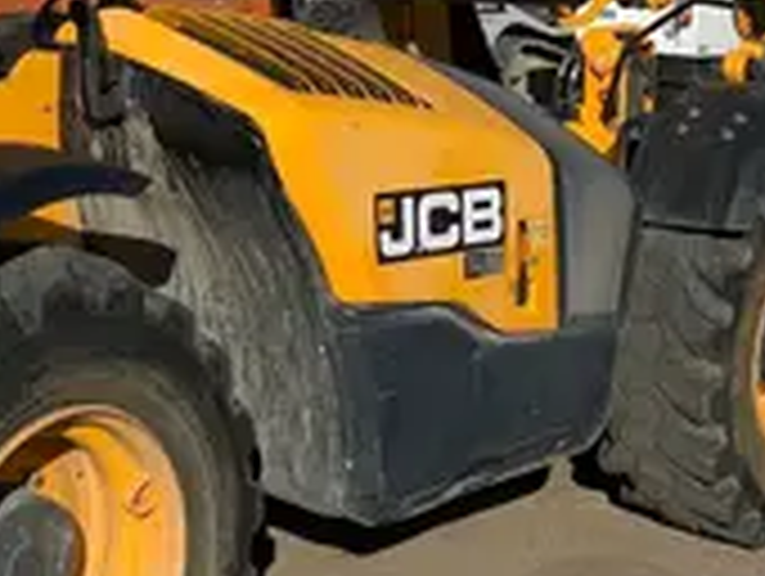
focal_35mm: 84
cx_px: 104
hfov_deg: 22.8
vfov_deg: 17.1
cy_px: -56
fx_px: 1859
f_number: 1.8
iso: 25
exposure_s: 1/3185
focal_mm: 4.25
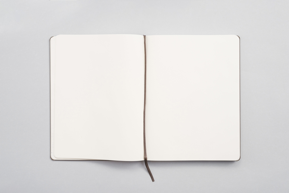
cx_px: 144
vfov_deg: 27.0
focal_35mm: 50
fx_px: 402
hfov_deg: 39.6
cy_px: 96
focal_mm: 50
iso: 400
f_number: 6.3
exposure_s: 1/160
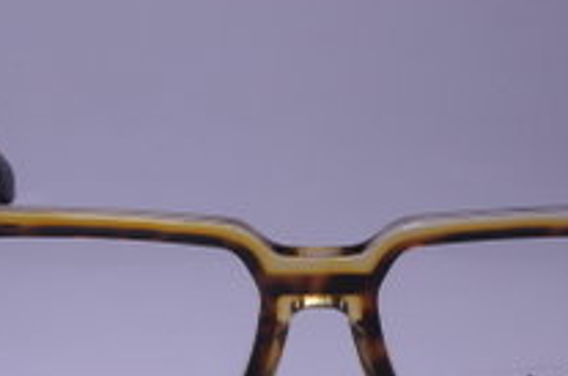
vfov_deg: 5.1
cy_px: 283
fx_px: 4203
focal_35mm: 267
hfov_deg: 7.7
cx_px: 316
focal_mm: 92
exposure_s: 1/20
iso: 200
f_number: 22
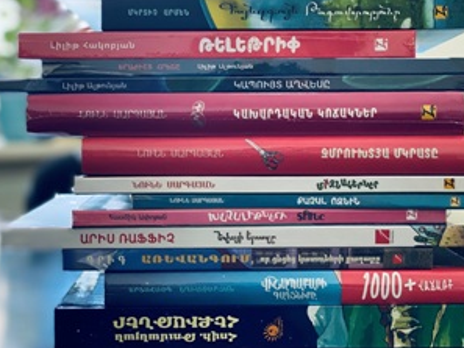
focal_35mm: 70
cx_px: 242
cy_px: 130
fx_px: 939
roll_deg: +0.0
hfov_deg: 27.8
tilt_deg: -1.0
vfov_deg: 21.0
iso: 200
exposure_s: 1/100
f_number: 2
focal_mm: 6
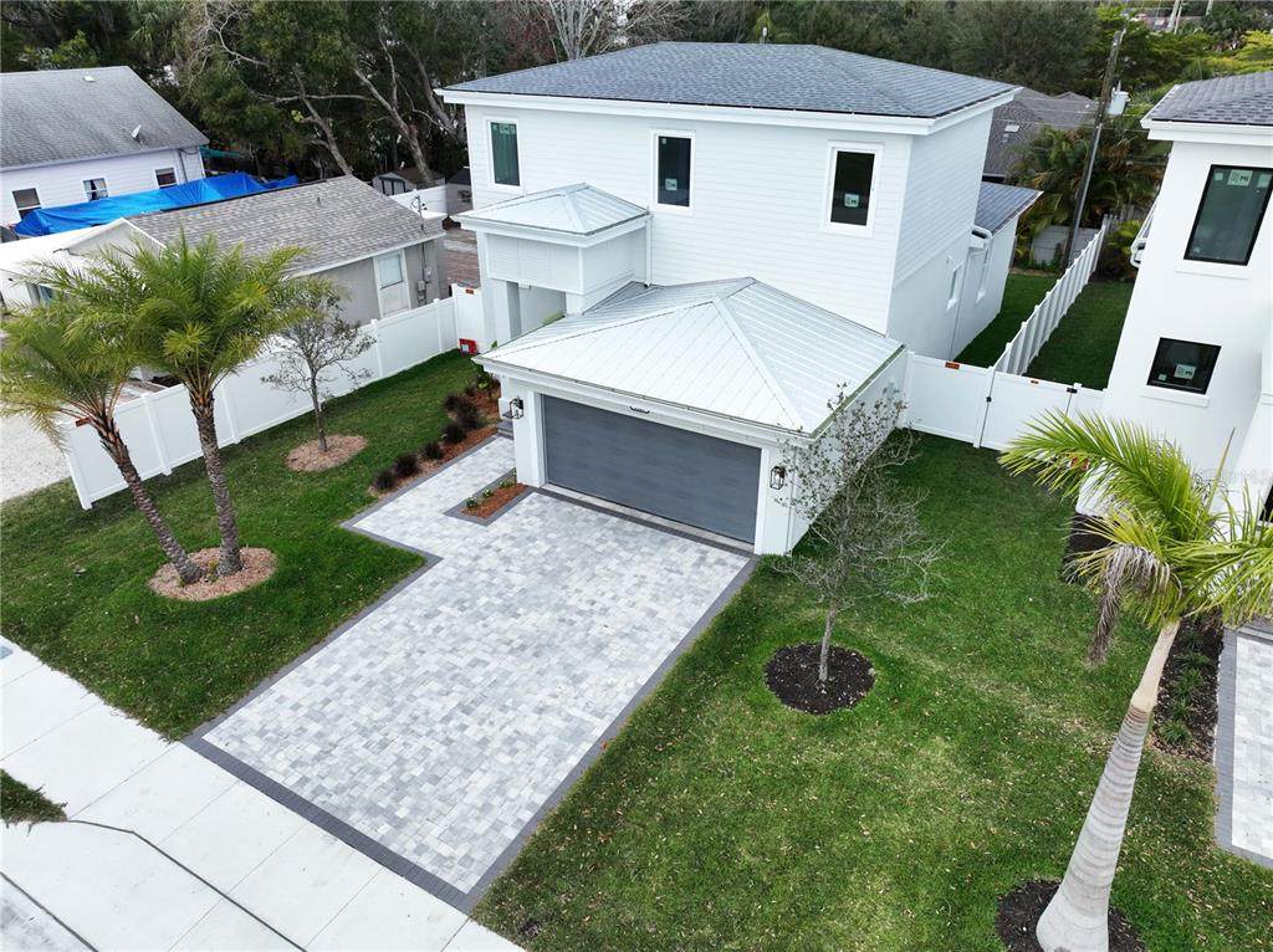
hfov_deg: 71.6
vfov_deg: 56.7
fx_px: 882
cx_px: 636
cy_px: 476
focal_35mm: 24
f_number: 3.5
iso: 200
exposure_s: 1/240
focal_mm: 12.29
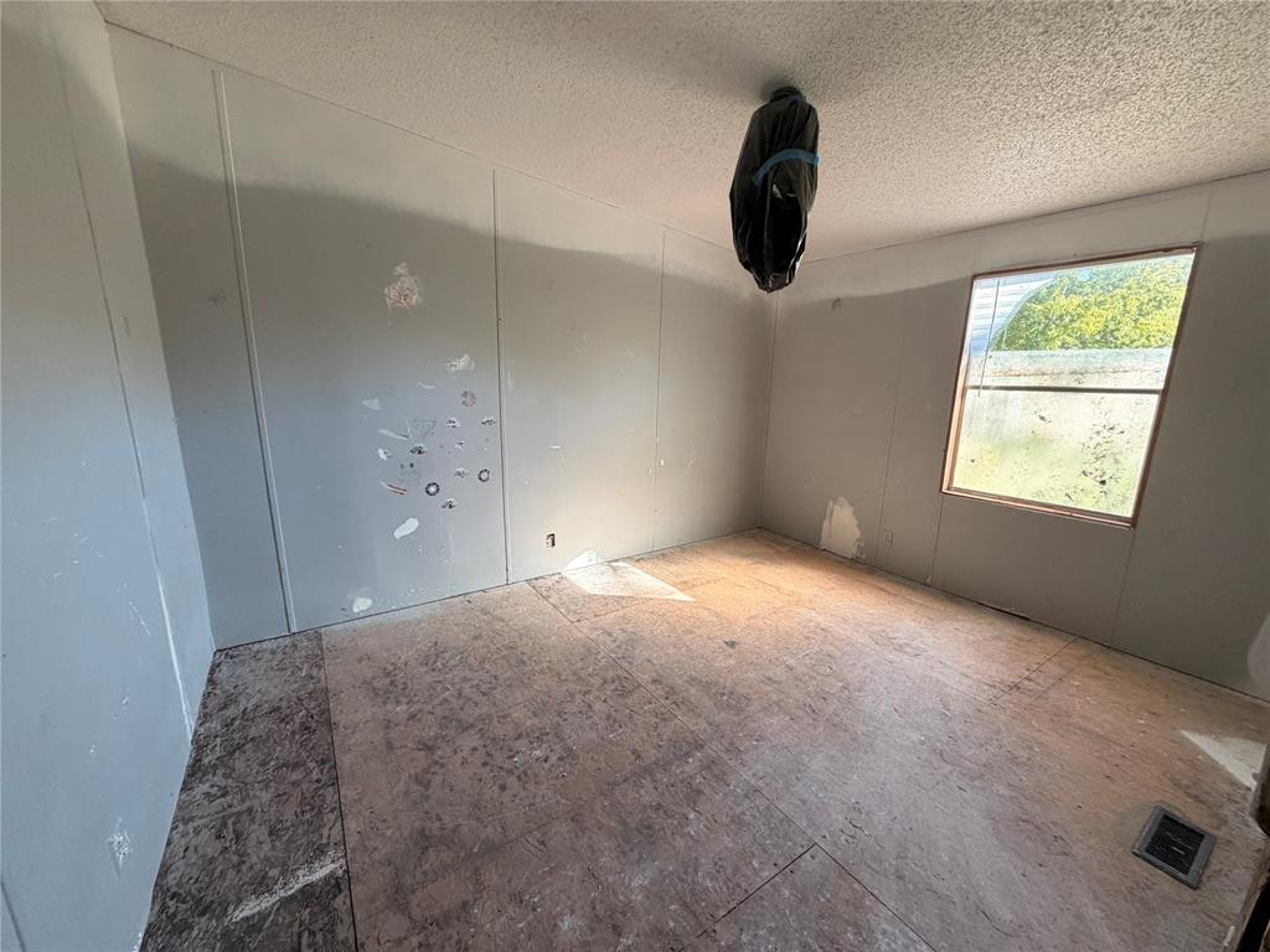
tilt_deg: -11.7
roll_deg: -0.4
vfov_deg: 85.7
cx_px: 635
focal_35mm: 14
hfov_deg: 102.1
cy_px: 476
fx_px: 514
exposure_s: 1/121
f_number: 2.2
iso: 160
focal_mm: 2.22
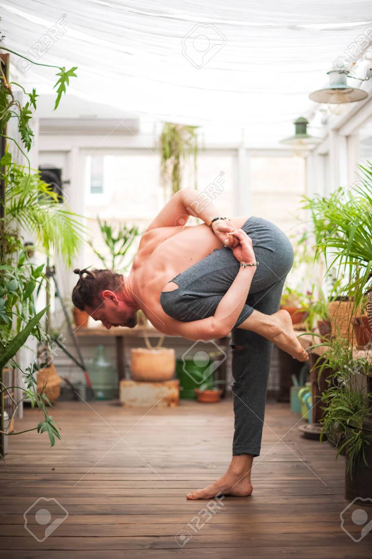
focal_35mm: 50
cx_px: 186
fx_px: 776
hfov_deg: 27.0
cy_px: 280
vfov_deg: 39.6
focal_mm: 50
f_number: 1.8
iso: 800
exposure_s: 1/400
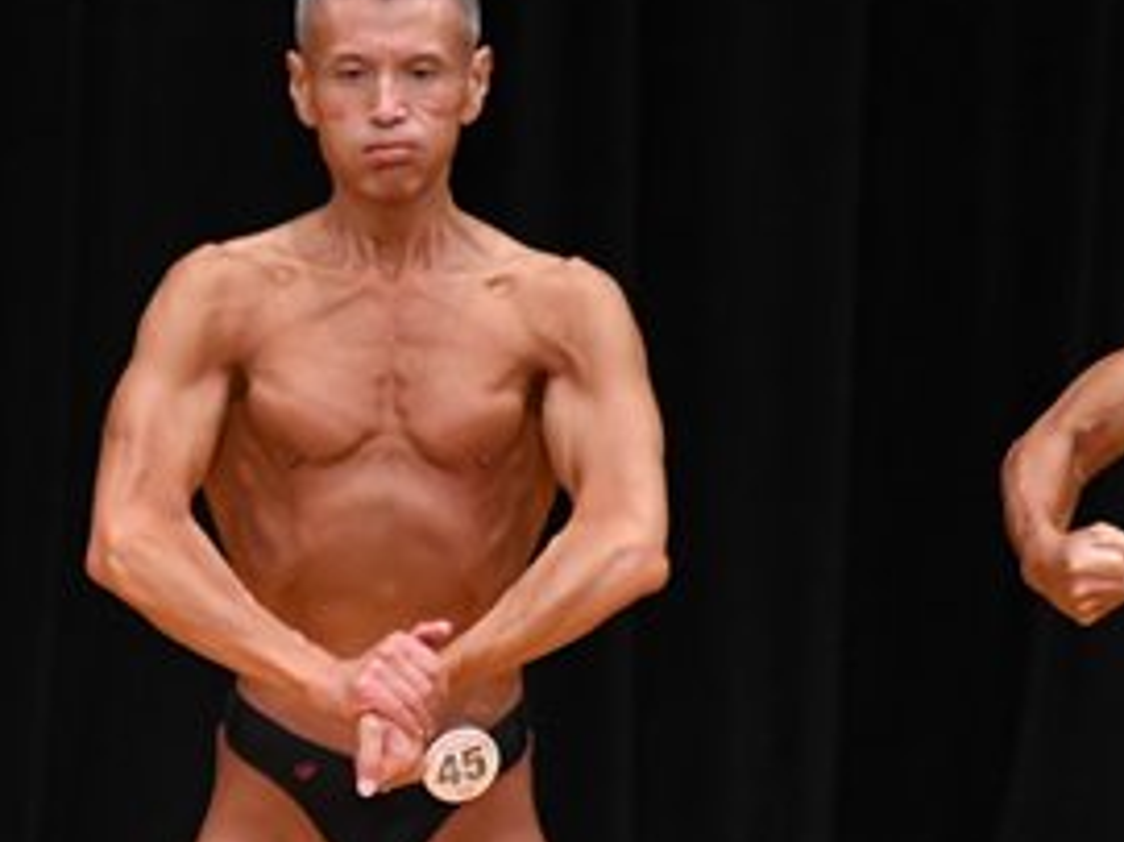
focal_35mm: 742
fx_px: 24082
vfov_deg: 2.0
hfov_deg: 2.7
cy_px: 809
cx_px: -321
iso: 3200
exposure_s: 1/400
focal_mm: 180
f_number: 5.6
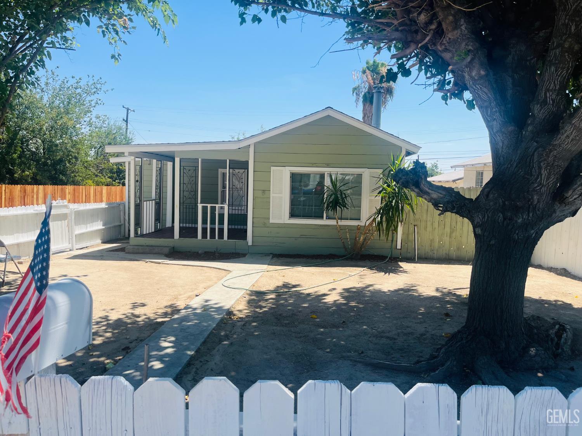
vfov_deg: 53.1
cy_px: 218
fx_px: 437
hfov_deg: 67.3
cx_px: 291
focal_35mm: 26
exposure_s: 1/2967
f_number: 1.6
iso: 50
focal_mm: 5.1
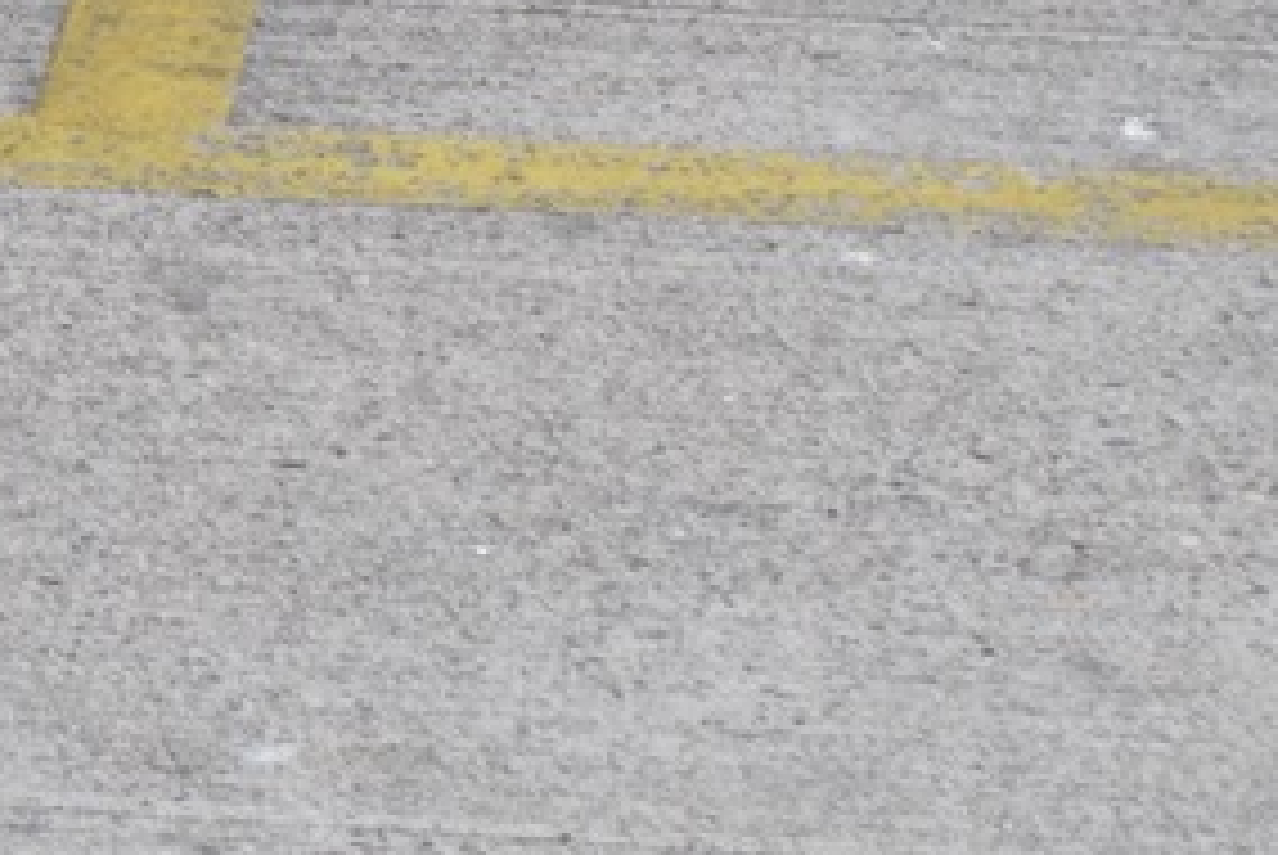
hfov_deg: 5.0
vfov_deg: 3.3
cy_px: -1152
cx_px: -477
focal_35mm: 412
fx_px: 14641
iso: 160
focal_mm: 61
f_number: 5
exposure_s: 1/160
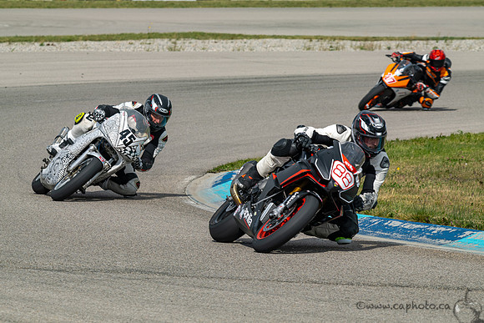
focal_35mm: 315
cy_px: 170
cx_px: 216
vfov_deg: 4.4
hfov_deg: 6.5
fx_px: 4235
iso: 220
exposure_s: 1/800
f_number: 11
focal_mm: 270
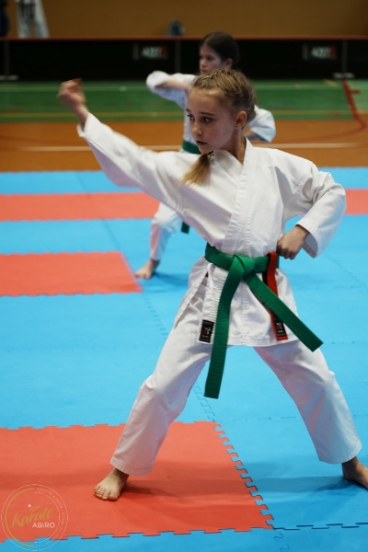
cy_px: 276
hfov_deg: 13.0
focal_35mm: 105
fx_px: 1610
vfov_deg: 19.5
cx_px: 184
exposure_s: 1/100
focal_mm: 105
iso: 640
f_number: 4
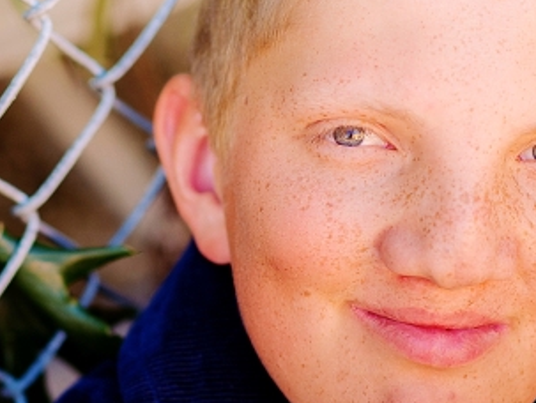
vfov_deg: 7.2
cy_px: 255
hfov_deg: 9.5
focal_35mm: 207
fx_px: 3209
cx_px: 81
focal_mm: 85
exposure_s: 1/320
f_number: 2.5
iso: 200
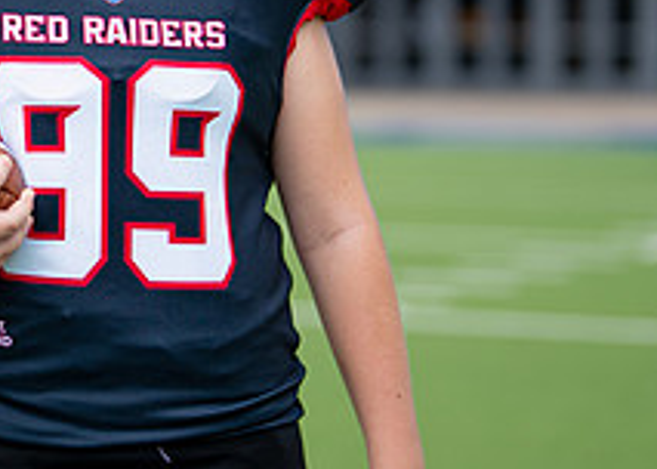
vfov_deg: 8.8
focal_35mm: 163
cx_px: 122
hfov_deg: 12.3
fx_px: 3041
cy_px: -6
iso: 100
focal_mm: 50
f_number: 1.2
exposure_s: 1/1600
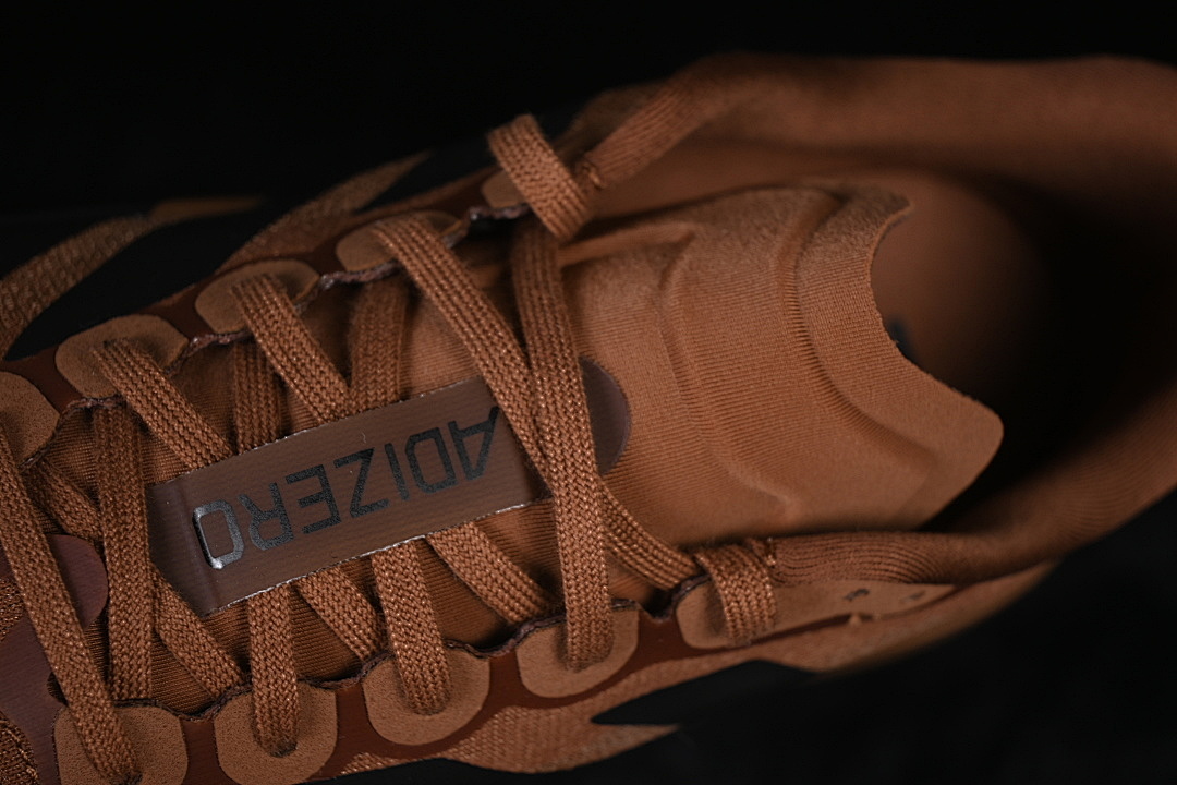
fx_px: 2452
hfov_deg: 27.0
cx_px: 588
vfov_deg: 18.2
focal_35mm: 75
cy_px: 392
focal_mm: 50
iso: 160
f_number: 6.3
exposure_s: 1/60
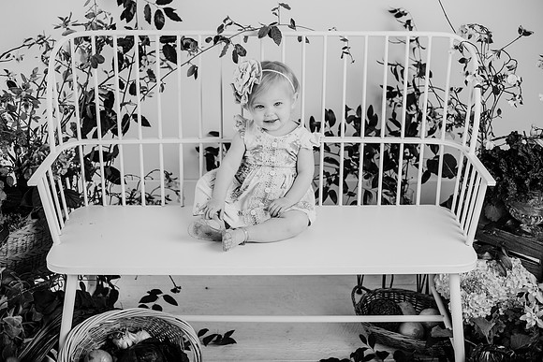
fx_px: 780
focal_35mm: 52
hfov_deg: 38.4
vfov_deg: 26.1
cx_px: 272
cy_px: 181
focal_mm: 50
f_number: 2.8
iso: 200
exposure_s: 1/250
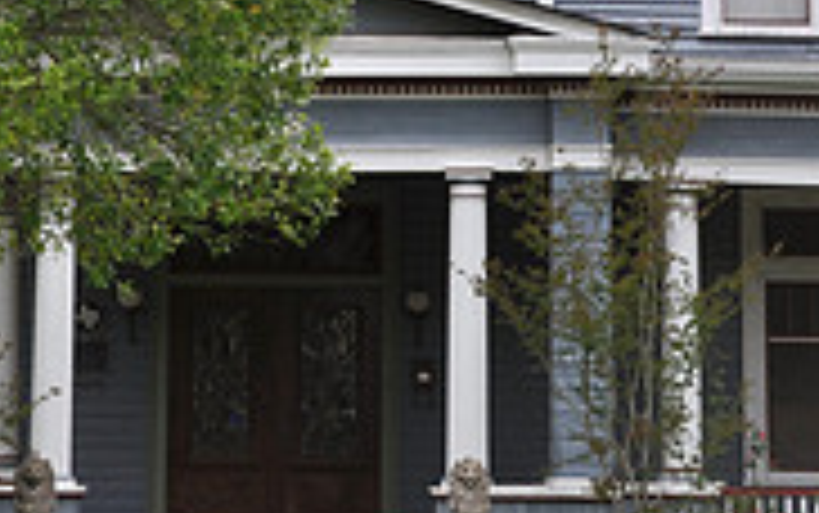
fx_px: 2613
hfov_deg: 17.8
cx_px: 346
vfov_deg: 11.0
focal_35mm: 117
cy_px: -70
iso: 200
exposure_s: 1/100
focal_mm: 24
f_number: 10
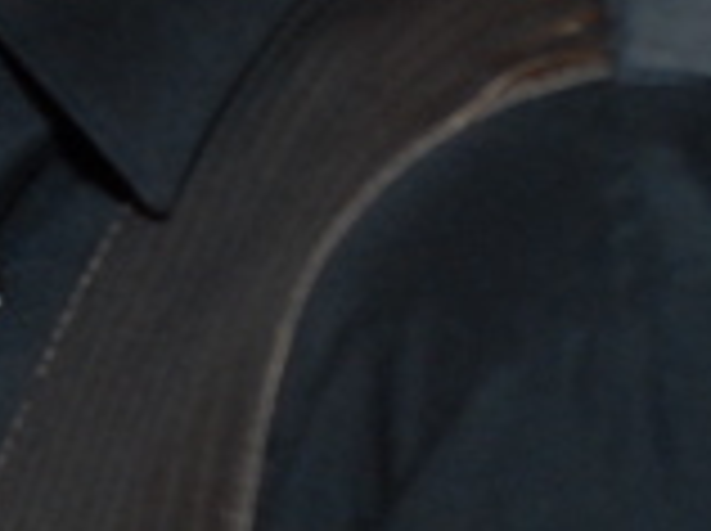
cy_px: -207
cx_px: -1114
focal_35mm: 399
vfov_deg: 3.7
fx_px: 8183
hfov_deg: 4.8
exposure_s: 1/15
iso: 400
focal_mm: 52
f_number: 4.5
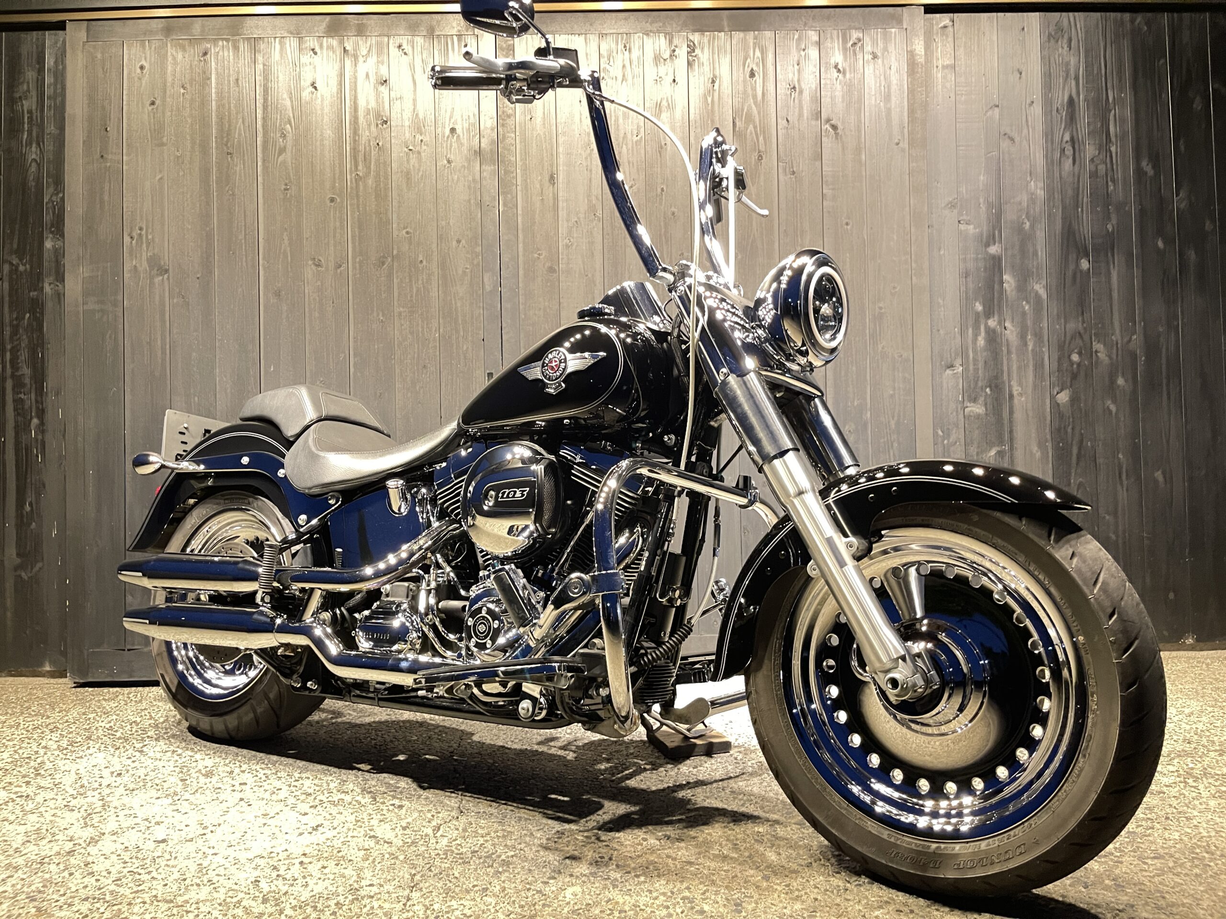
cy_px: 460
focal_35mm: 25
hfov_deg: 69.4
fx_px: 885
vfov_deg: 54.9
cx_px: 613
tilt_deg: +0.3
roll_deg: +0.9
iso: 1000
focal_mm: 5.1
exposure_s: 1/24
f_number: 1.6
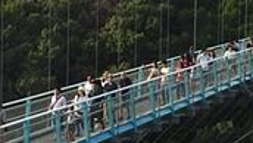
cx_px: 104
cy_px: 71
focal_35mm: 173
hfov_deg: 12.4
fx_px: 1161
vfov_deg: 7.0
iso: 100
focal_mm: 4.3
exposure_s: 1/400
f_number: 3.3
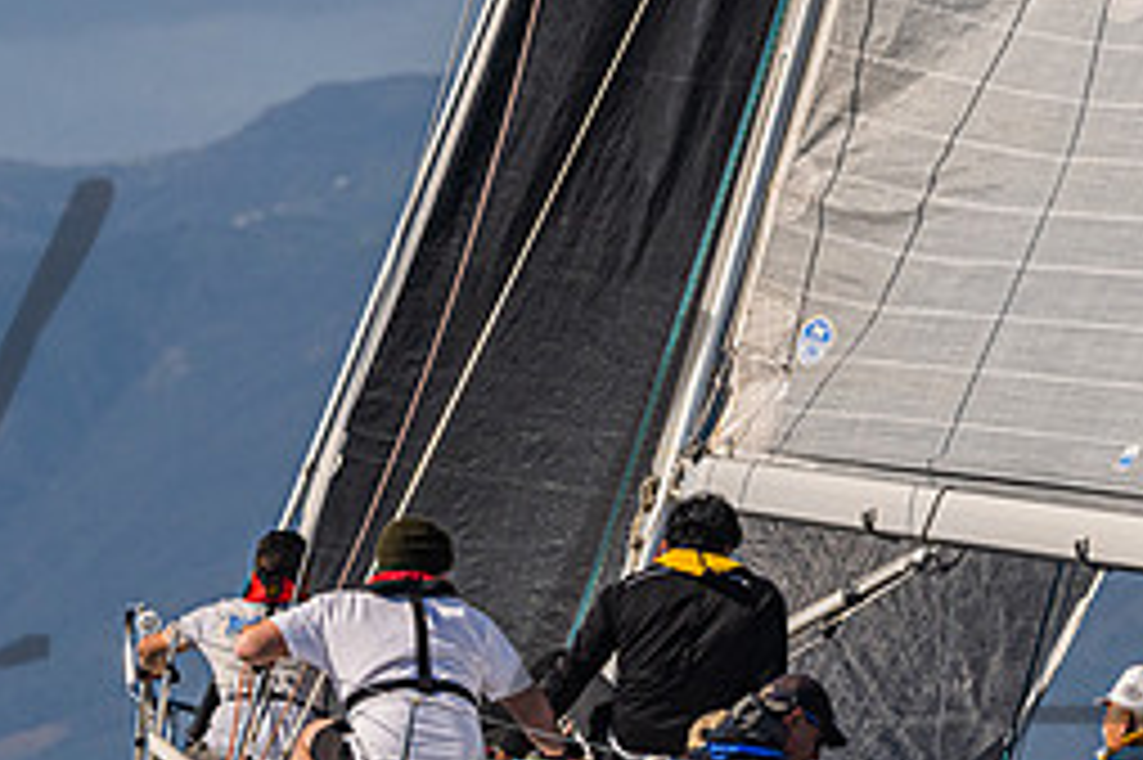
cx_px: 722
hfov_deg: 3.2
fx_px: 20211
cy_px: 723
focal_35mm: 637
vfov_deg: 2.2
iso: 320
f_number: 6.3
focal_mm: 210
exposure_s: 1/5000
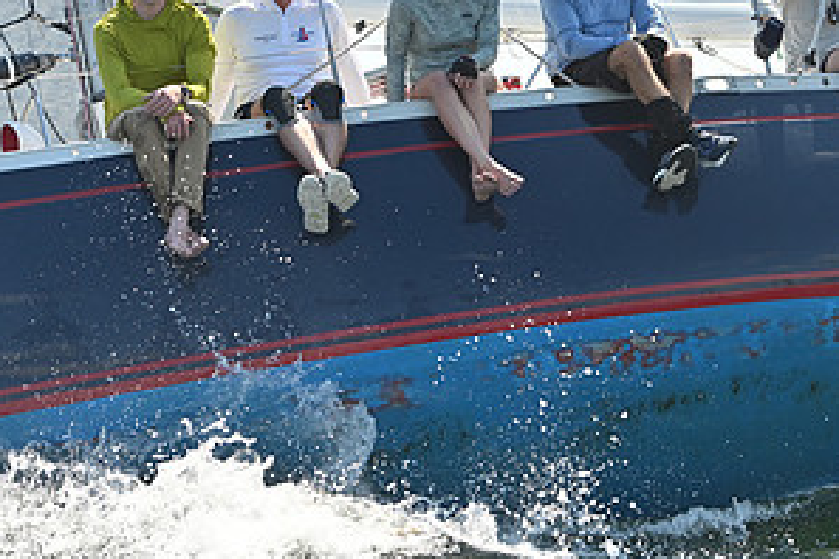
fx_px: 3915
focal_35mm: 168
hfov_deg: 12.2
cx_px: 681
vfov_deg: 8.2
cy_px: 92
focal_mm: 86
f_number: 5.6
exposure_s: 1/1250
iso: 250
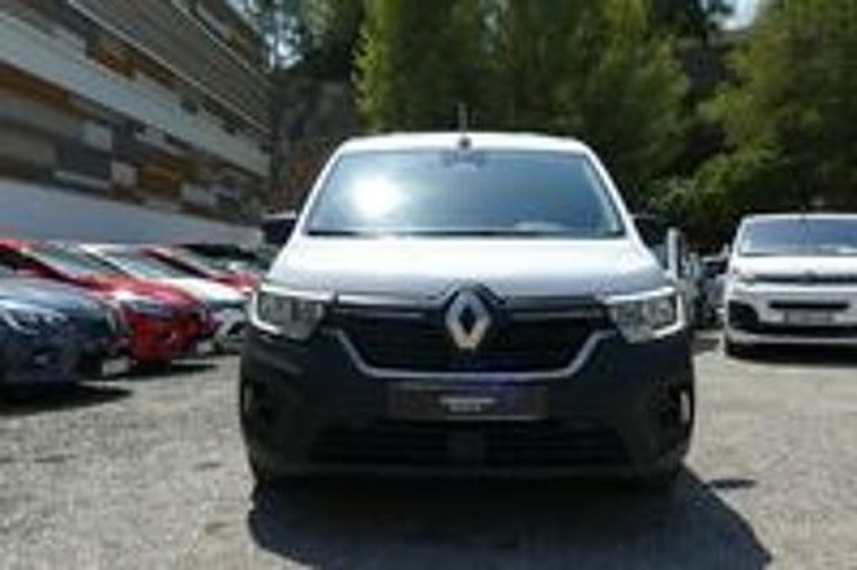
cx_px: 428
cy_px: 285
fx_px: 904
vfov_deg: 35.0
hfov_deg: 50.7
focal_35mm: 38
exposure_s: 1/2000
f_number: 3.2
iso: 125
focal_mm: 13.7
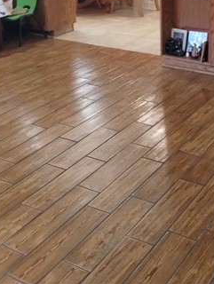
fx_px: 460
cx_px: 194
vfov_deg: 31.7
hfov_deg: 25.3
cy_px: 1
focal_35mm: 56
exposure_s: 1/24
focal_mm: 4.27
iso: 1363
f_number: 1.8
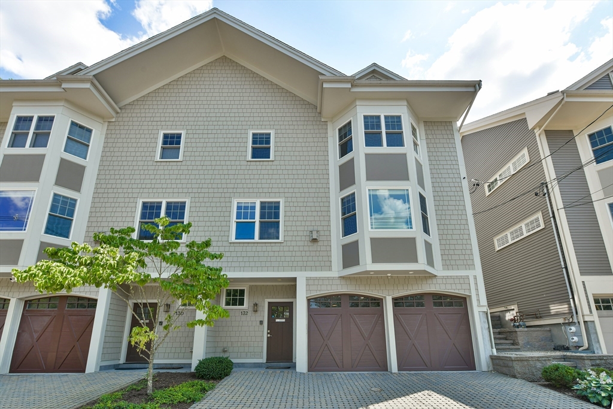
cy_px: 204
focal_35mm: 14
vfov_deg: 81.2
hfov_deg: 104.2
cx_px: 306
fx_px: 238
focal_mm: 14
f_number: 9
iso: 640
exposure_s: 1/400
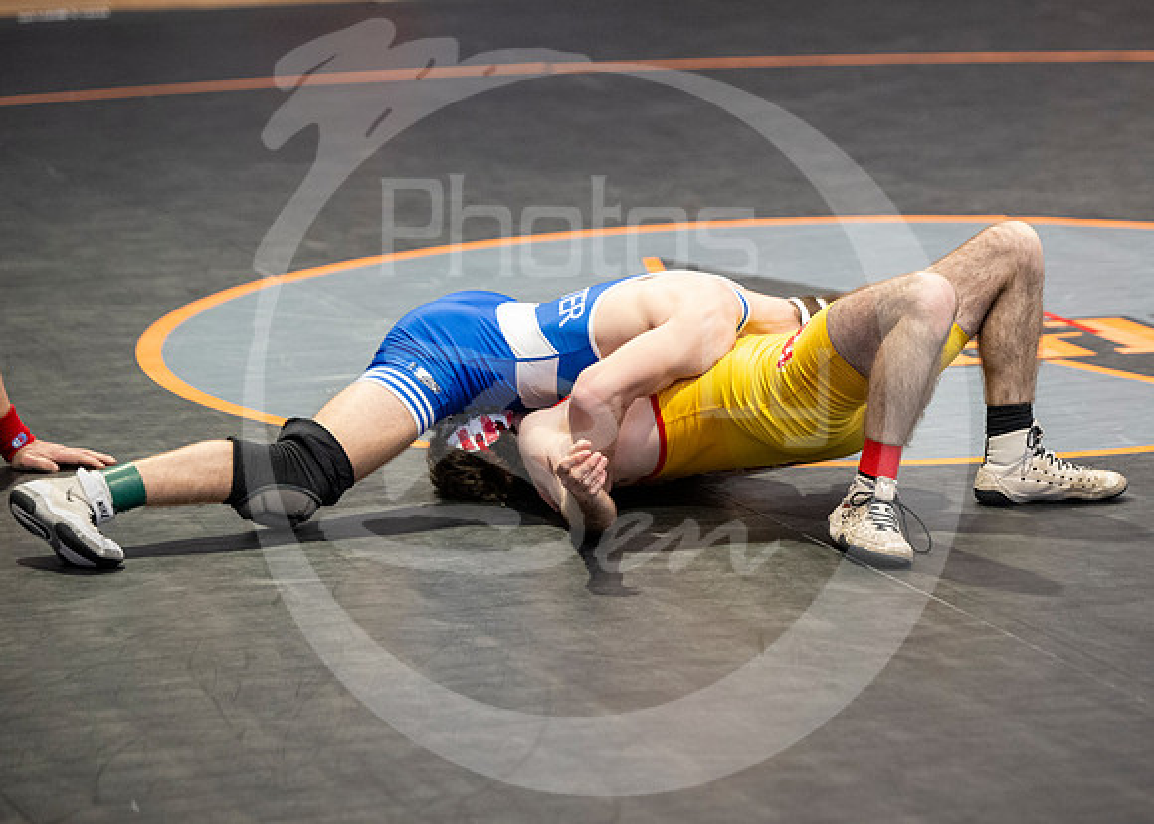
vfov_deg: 7.9
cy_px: 334
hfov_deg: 11.0
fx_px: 5981
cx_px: 690
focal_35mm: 183
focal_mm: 135
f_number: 2.8
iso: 3200
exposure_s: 1/1000
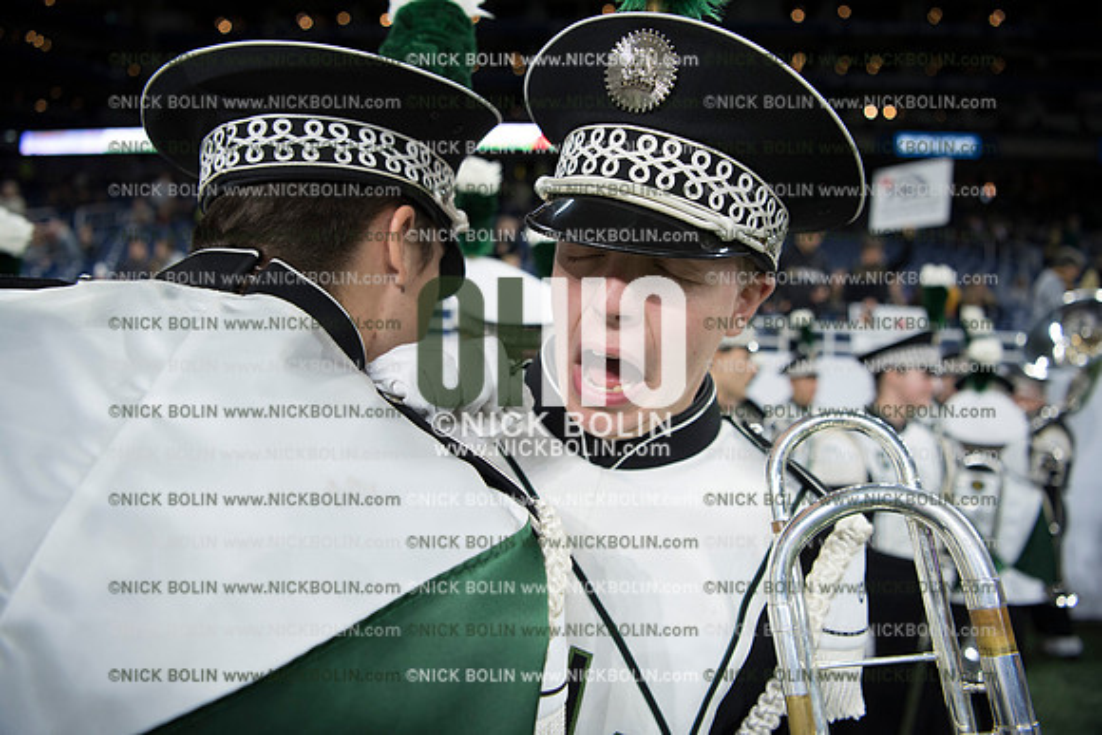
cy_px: 368
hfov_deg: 73.7
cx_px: 551
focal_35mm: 24
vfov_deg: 53.2
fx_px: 735
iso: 1250
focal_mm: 24
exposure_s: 1/800
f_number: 2.8
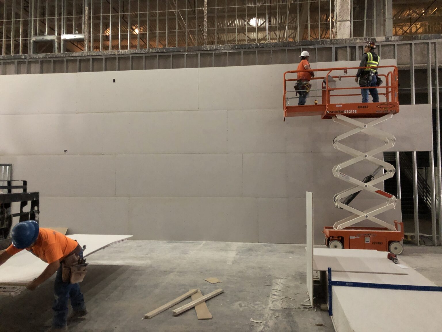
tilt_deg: +1.9
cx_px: 221
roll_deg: -0.2
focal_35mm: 28
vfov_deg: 49.7
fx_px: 358
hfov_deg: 63.4
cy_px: 166
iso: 125
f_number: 1.8
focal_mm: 3.99
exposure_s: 1/4
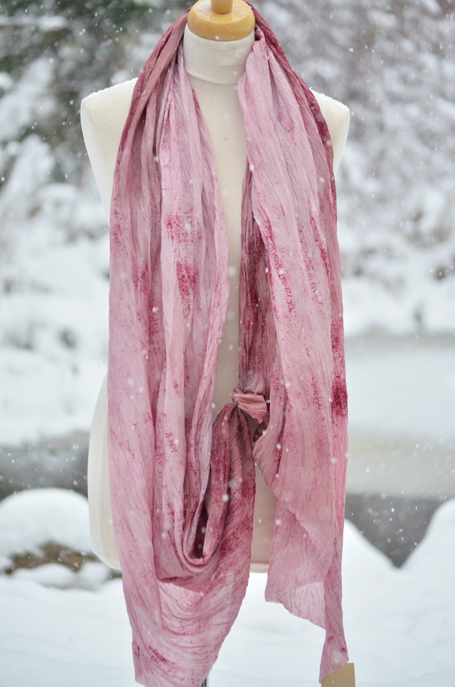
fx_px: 2628
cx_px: 228
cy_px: 344
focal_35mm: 138
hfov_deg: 9.9
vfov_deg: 14.9
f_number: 4.5
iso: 640
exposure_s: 1/320
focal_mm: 92
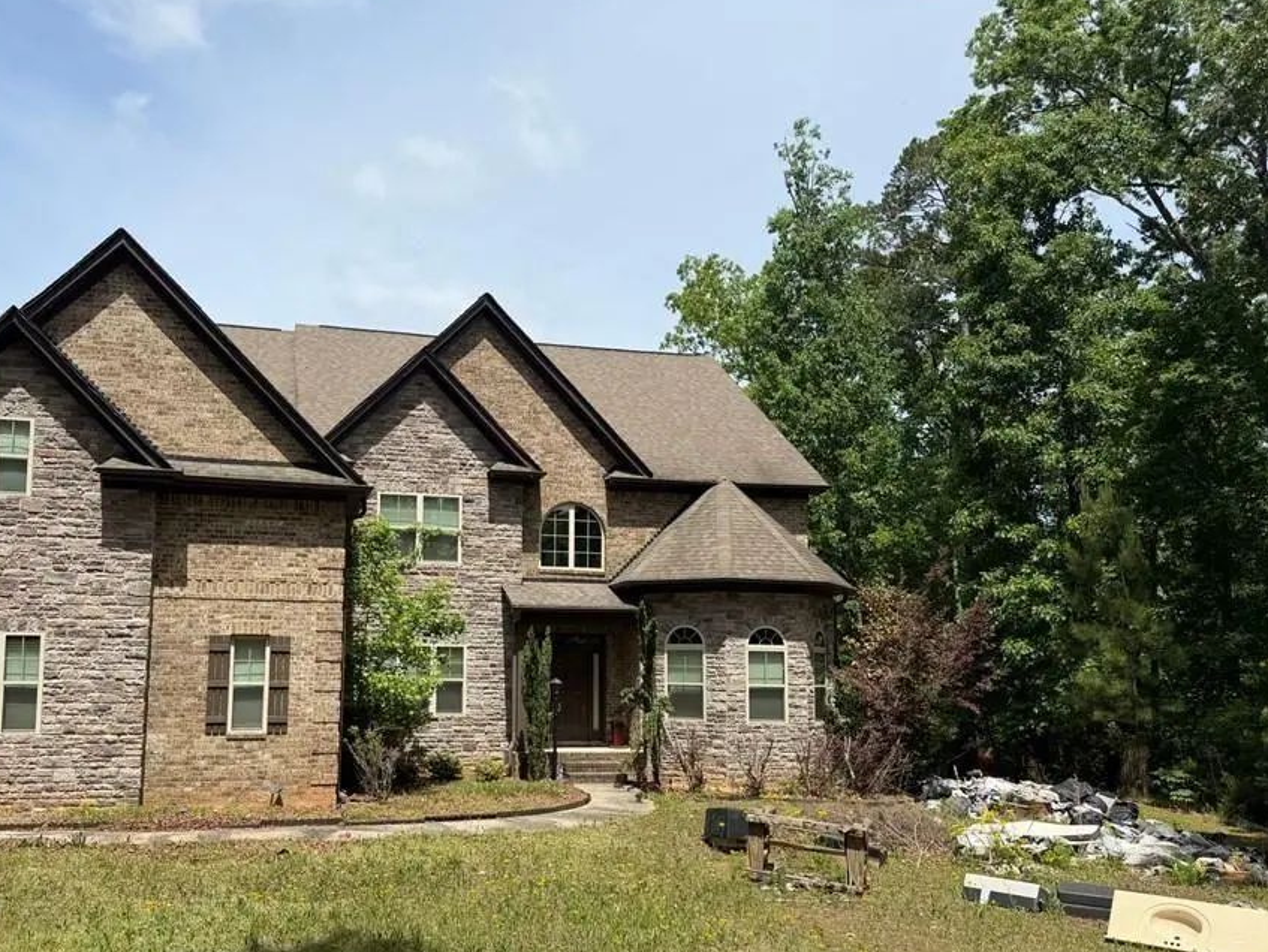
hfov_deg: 61.1
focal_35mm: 29
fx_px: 1063
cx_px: 509
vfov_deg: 48.0
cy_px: 560
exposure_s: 1/4405
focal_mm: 6.76
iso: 80
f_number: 1.78
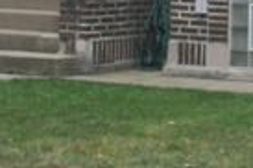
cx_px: 380
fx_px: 1579
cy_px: -205
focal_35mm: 225
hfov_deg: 8.9
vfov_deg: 5.9
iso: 100
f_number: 5.6
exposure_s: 1/200
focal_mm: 32
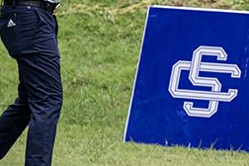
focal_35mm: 534
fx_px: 3693
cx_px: 56
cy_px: -28
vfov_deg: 2.6
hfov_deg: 3.9
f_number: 3.2
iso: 220
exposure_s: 1/1600
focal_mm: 140
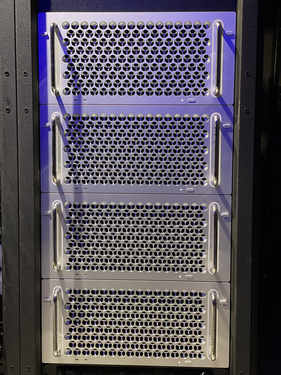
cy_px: 188
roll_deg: -0.4
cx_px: 140
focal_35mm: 52
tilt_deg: -5.8
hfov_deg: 28.0
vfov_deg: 36.8
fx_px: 563
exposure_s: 1/30
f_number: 2
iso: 400
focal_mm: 6
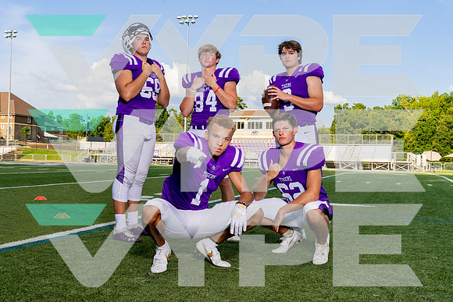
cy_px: 151
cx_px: 226
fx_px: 491
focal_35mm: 39
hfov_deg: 49.5
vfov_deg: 34.2
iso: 200
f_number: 9
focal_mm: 39
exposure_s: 1/200
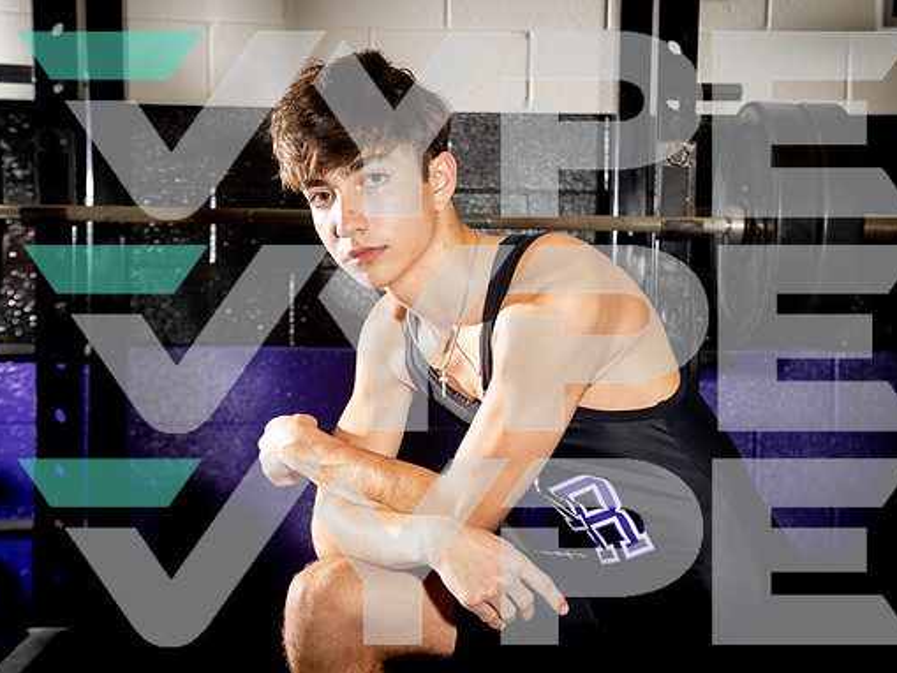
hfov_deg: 33.8
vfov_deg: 25.7
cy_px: 339
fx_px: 1477
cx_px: 472
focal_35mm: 57
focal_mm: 52
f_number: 5
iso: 500
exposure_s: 1/250
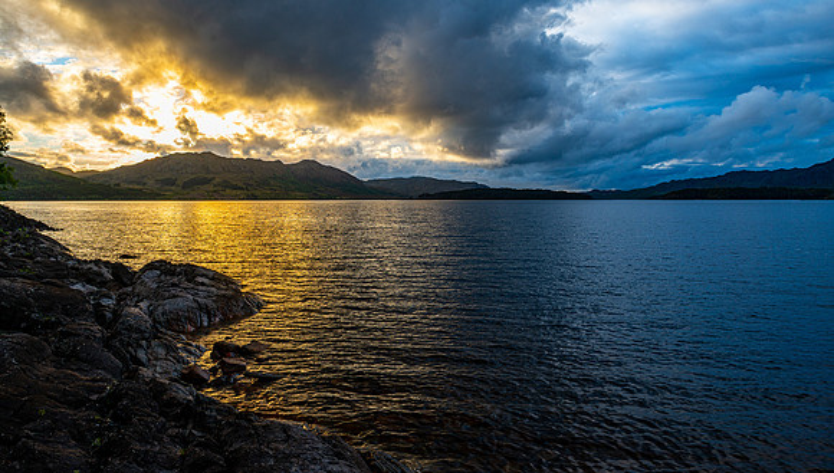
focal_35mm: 25
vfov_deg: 45.9
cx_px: 417
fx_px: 556
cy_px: 195
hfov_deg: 73.7
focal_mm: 24
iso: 100
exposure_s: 1/30
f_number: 8
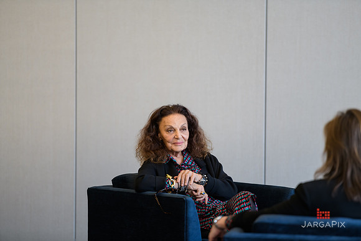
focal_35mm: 200
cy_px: 120
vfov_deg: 6.9
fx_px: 2006
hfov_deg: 10.3
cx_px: 180
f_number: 3.2
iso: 800
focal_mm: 200
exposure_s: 1/200
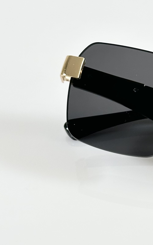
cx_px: 220
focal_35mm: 129
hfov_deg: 9.9
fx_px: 860
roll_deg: +1.6
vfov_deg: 16.2
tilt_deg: -41.0
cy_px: 126
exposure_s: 1/121
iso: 80
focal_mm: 6.86
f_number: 1.78
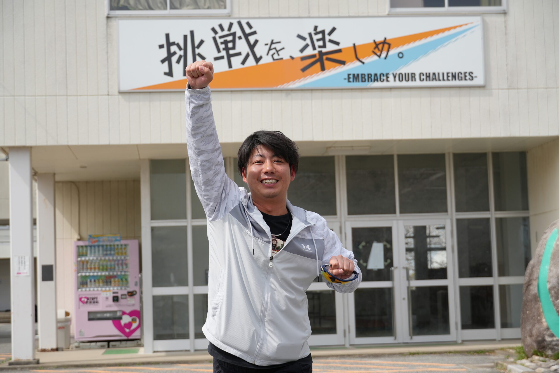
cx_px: 280
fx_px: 1141
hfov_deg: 27.5
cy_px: 186
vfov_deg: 18.5
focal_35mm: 74
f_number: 5
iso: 100
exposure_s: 1/640
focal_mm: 49
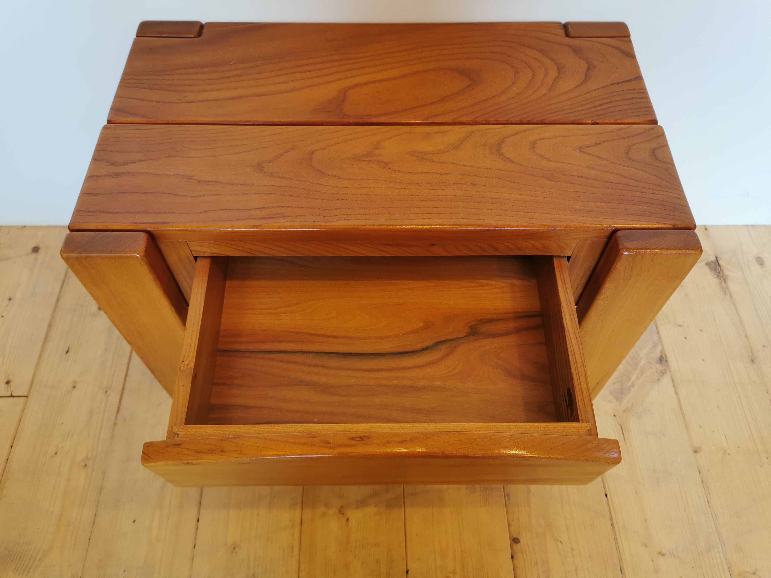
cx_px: 386
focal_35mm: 27
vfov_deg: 51.4
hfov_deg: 65.3
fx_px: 601
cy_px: 289
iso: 160
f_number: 1.8
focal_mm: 5.58
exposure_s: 1/50
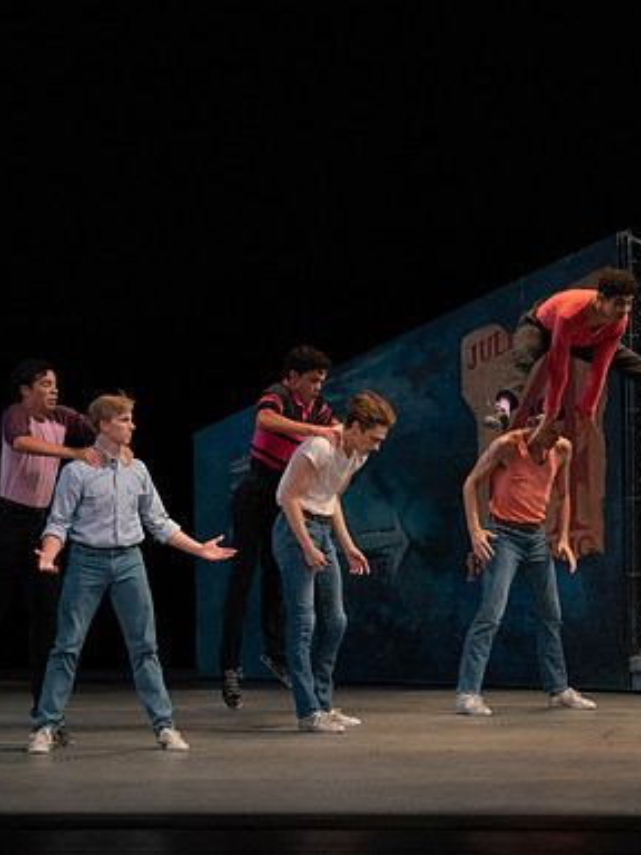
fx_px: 5308
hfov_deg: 6.9
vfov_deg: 9.2
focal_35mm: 215
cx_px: 407
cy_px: 426
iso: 3200
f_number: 4.5
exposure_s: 1/400
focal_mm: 148
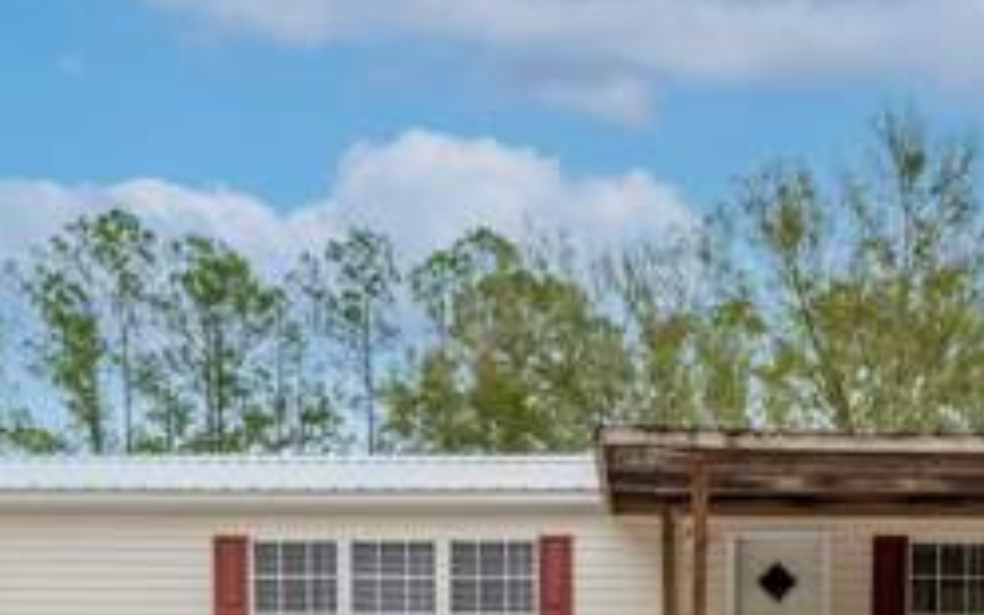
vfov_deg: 24.6
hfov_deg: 43.1
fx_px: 1234
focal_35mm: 46
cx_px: 623
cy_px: 790
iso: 400
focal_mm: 14
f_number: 8
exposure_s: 1/4000
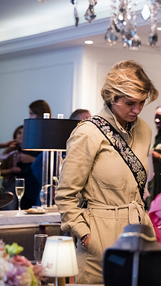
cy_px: 143
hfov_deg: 13.7
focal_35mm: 87
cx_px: 164
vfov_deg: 24.5
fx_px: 660
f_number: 2.2
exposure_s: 1/200
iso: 2800
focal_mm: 55
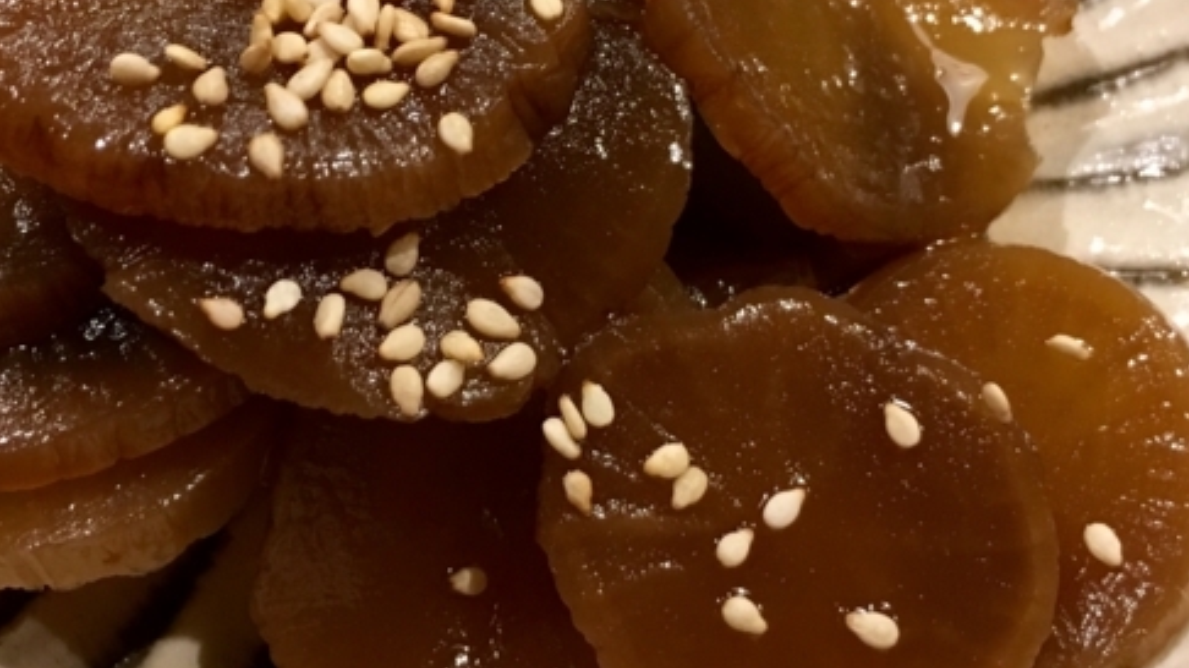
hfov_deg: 39.8
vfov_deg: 22.9
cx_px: 524
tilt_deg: -67.7
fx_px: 1639
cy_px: 203
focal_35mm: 52
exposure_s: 1/30
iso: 160
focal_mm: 4.15
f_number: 2.2
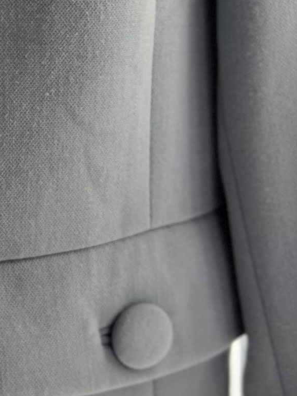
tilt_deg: -4.5
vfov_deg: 13.9
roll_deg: +0.0
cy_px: -125
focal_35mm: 136
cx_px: -265
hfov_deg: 10.2
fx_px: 1556
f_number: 1.5
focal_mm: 5.7
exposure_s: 1/285
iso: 40
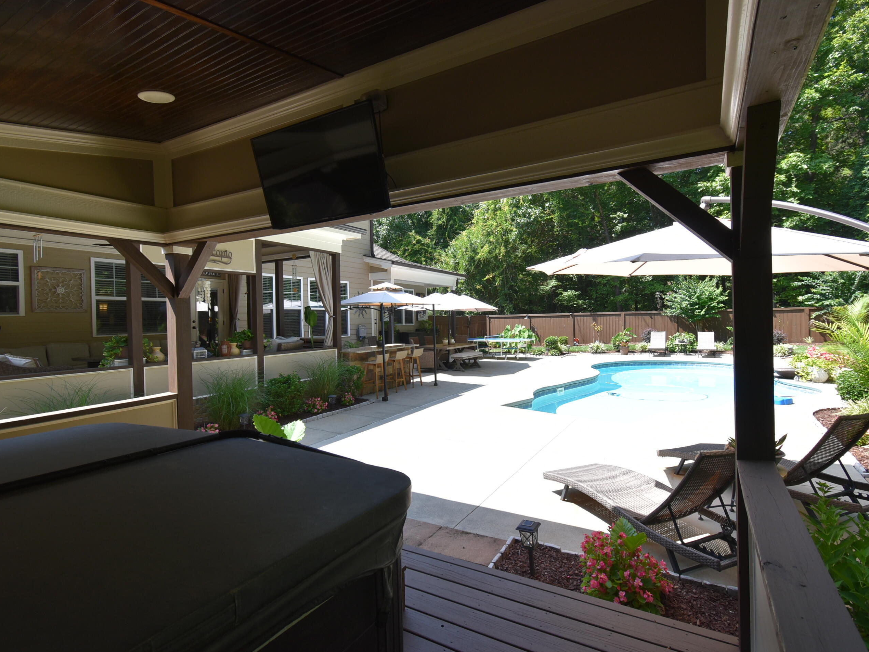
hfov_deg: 91.0
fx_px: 427
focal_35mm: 17
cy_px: 322
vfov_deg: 74.7
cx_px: 448
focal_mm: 10
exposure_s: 1/250
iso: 200
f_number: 7.1
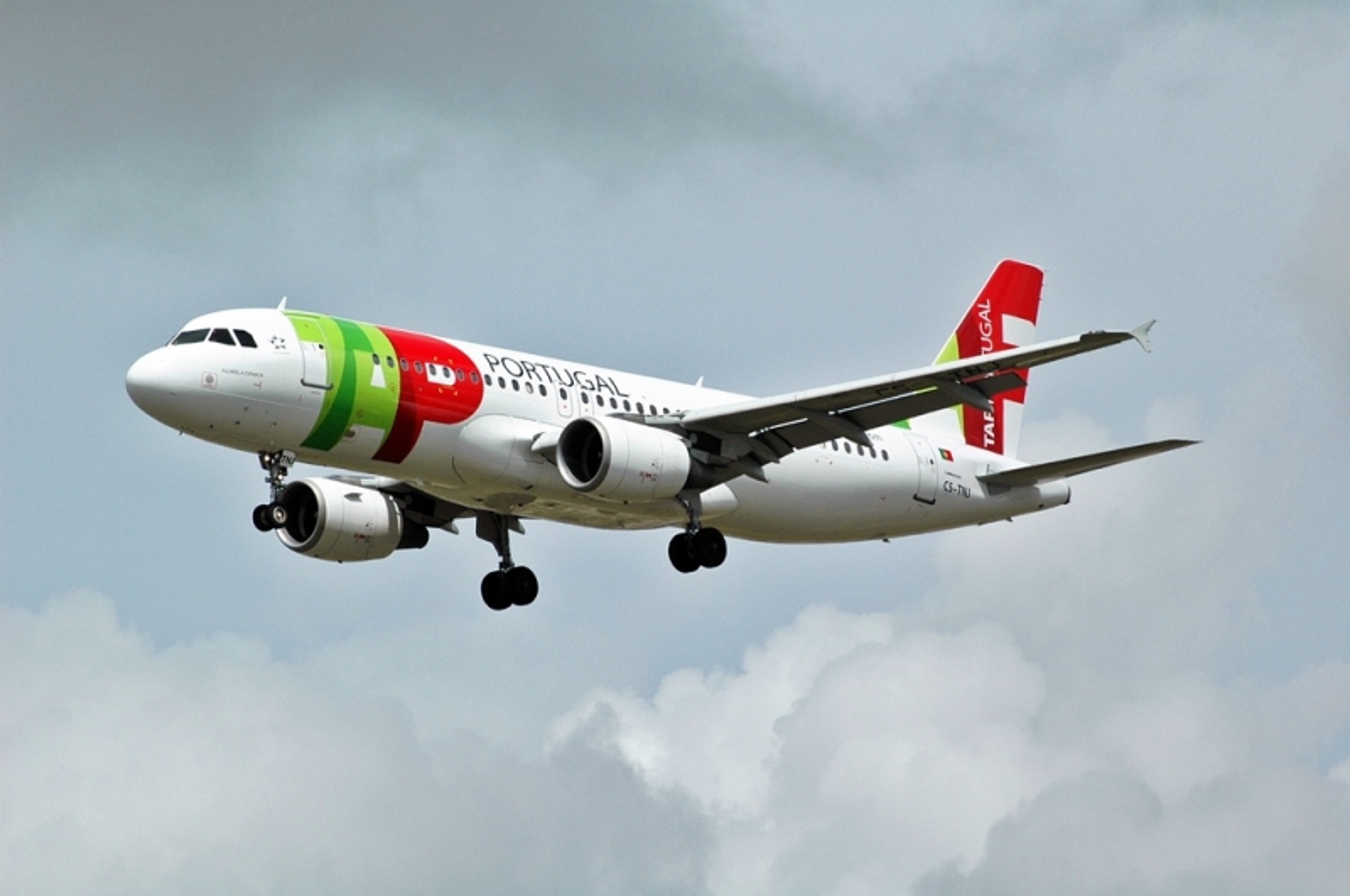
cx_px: 675
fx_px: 7583
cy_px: 448
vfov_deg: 6.8
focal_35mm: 202
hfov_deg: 10.2
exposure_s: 1/1250
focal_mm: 135
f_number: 9
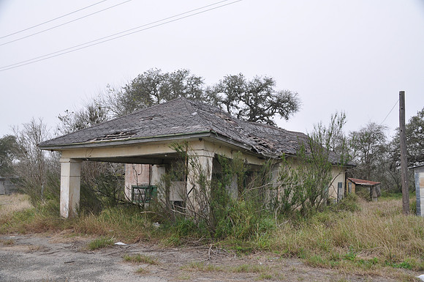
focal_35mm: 36
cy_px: 141
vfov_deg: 36.8
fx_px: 423
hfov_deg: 53.2
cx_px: 212
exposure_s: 1/50
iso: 200
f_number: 7.1
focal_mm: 24
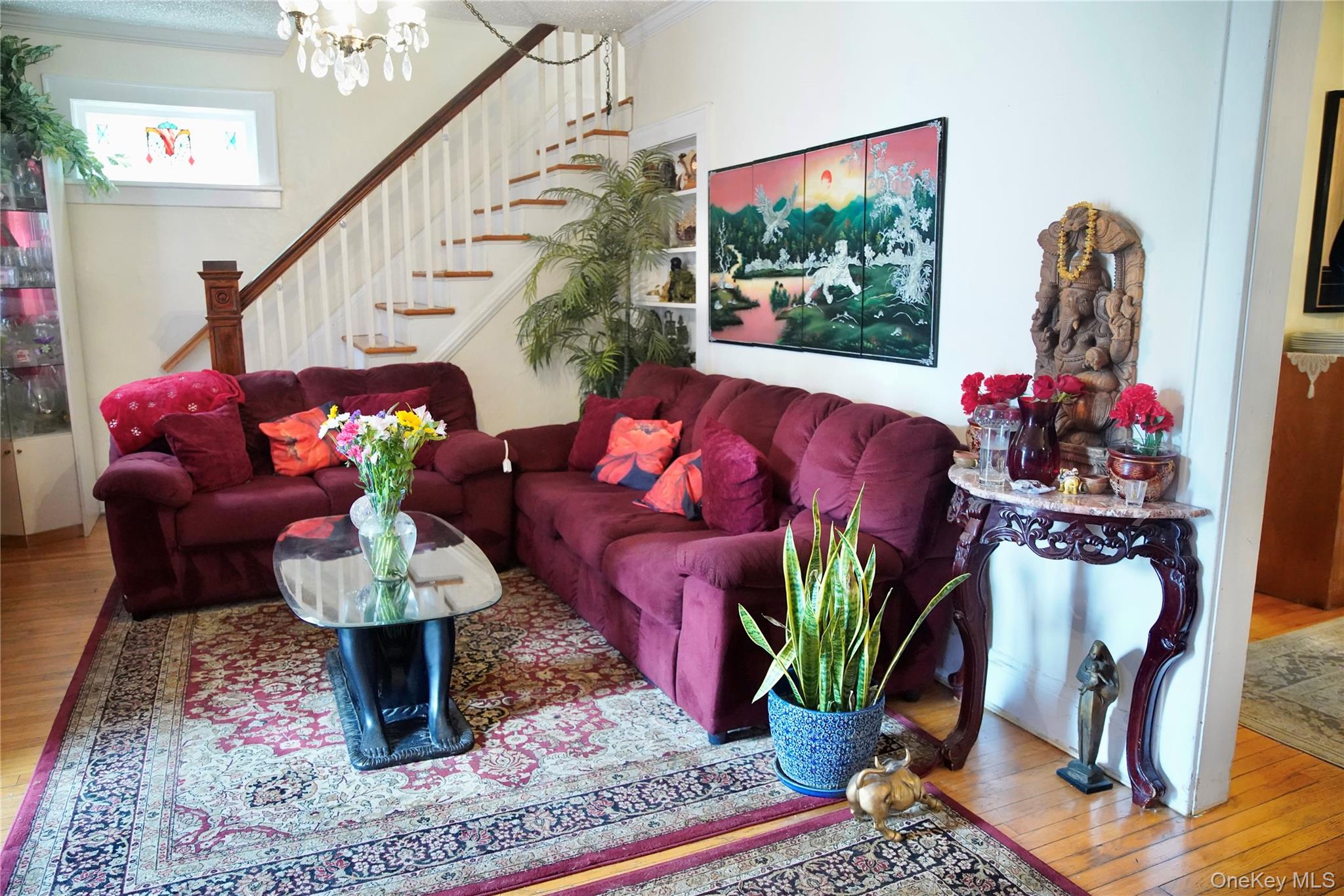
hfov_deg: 71.5
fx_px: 933
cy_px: 448
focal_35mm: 25
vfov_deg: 51.3
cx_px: 672
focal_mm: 25
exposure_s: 1/40
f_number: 2.8
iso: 8000
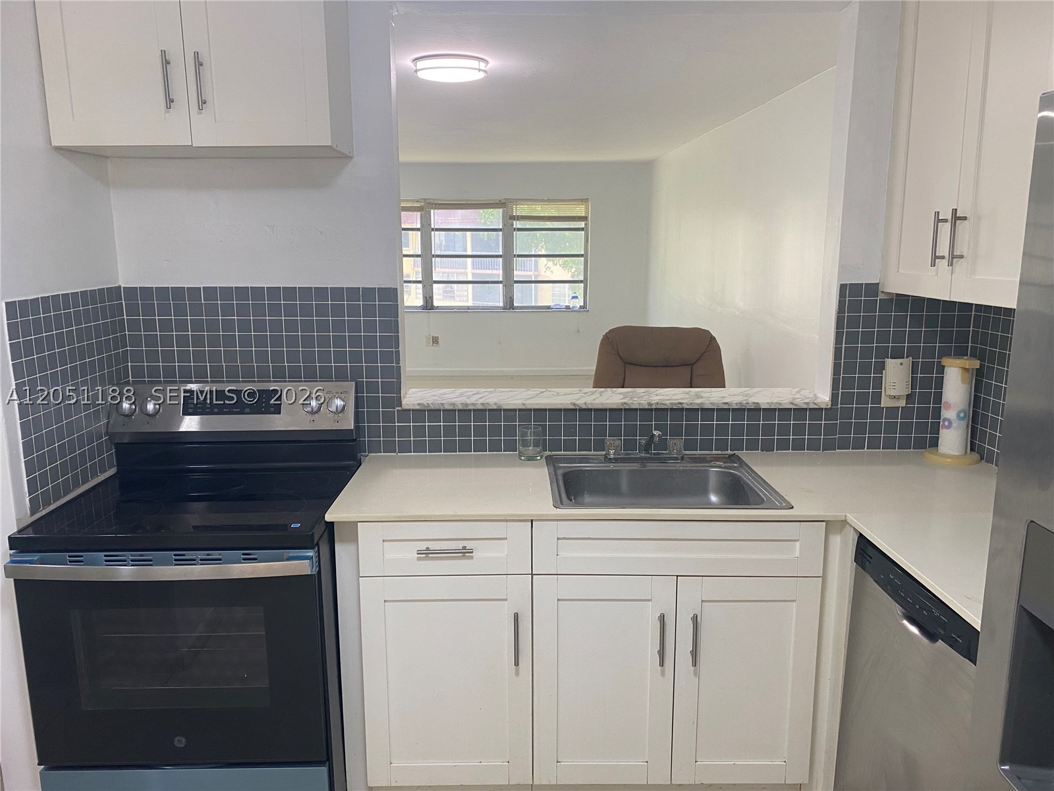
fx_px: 792
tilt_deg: -11.3
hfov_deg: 67.3
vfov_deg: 53.1
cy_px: 396
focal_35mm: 26
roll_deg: +0.6
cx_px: 527
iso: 80
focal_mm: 4.25
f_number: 1.8
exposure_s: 1/60
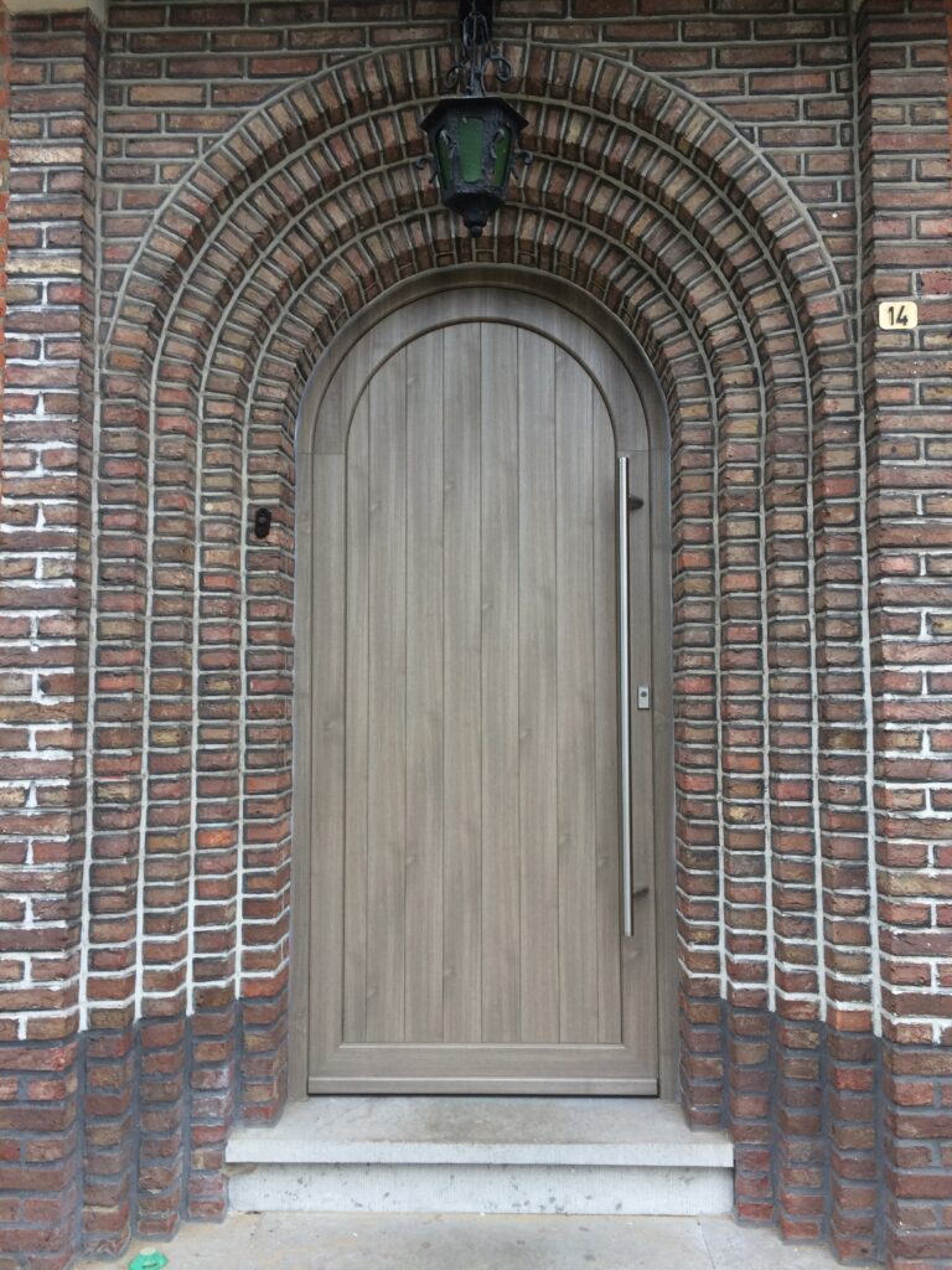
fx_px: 1063
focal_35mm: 29
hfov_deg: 48.2
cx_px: 476
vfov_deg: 61.7
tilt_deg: +2.9
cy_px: 635
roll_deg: +0.6
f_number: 2.2
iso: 64
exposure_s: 1/100
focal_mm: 4.15
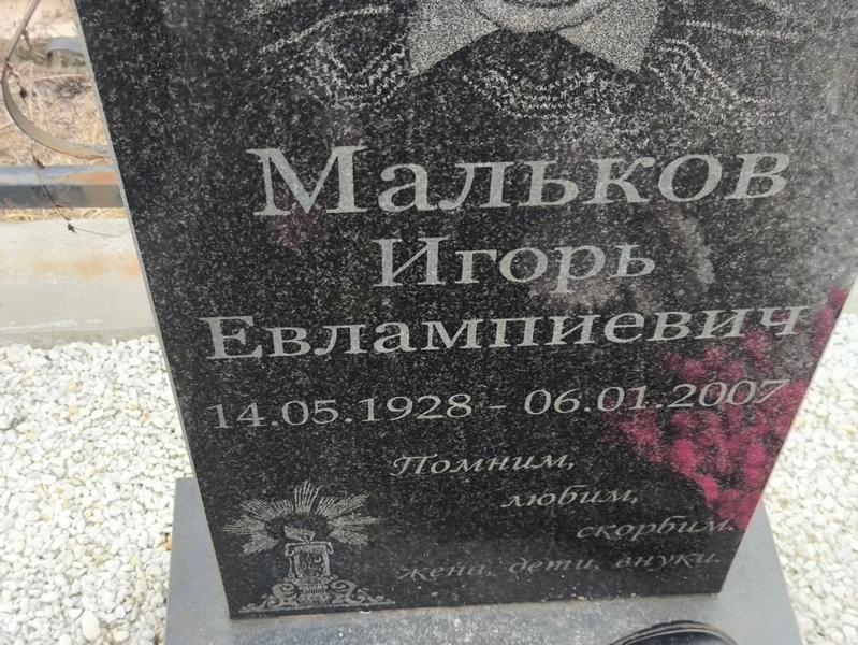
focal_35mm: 50
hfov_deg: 38.2
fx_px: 1240
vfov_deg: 29.1
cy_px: 322
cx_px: 429
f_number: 1.7
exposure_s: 1/120
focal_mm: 4.71
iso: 64
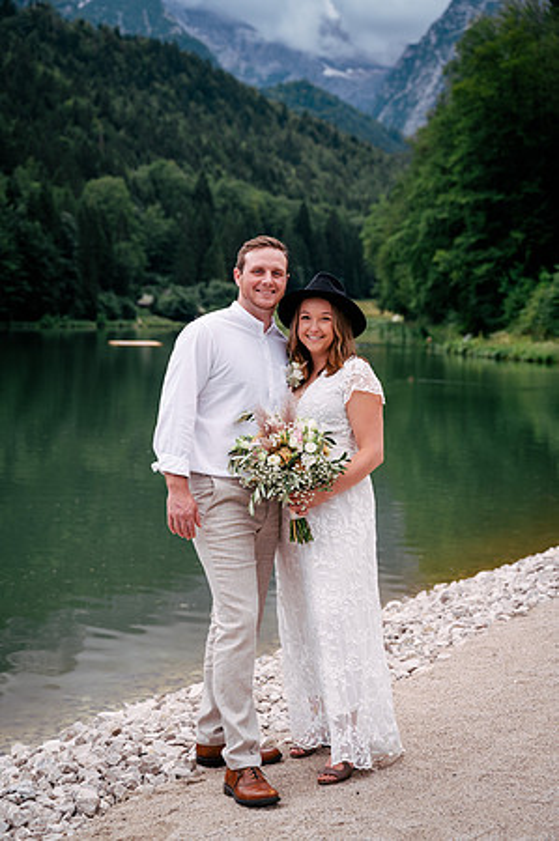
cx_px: 280
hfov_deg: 23.3
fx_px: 1354
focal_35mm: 58
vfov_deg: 34.5
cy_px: 420
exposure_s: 1/250
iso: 320
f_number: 4
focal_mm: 58
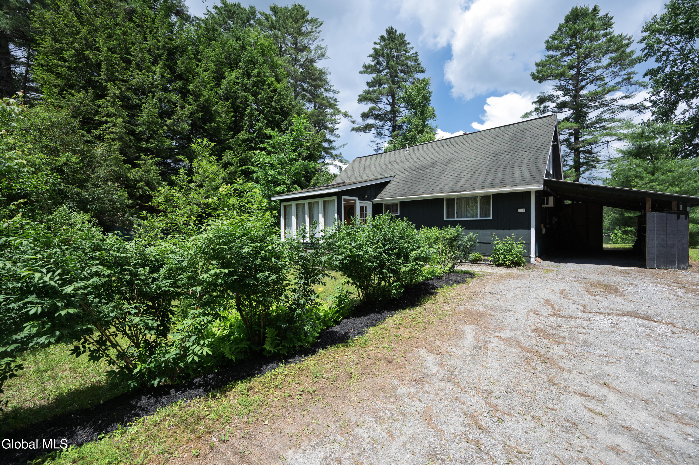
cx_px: 350
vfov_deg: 75.4
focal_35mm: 16
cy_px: 232
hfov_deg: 98.6
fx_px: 301
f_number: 4.8
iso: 400
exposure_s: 1/2000
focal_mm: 15.5
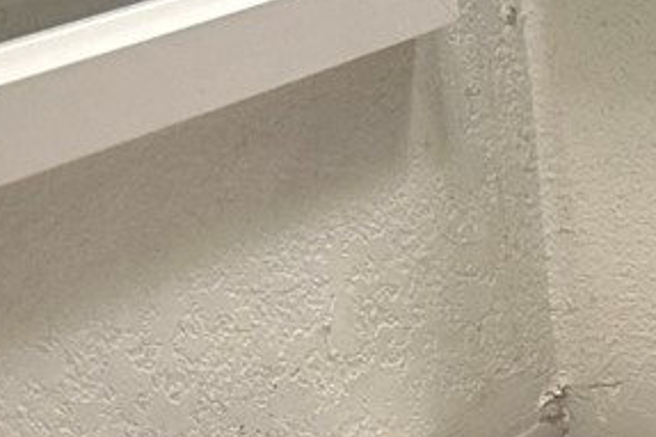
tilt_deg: -19.3
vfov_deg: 9.1
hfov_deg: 11.5
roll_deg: -1.2
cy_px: 341
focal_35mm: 151
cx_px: 1506
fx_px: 2750
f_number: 1.5
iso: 100
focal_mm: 5.7
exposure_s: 1/60
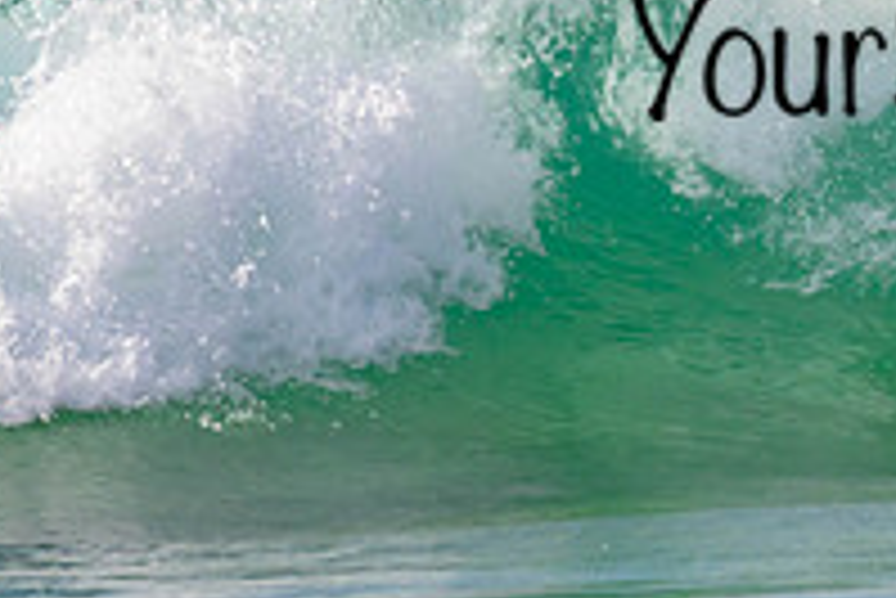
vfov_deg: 0.6
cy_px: 11
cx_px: 1094
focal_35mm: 2336
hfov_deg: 0.9
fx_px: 58181
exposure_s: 1/2000
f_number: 11
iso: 1100
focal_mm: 800
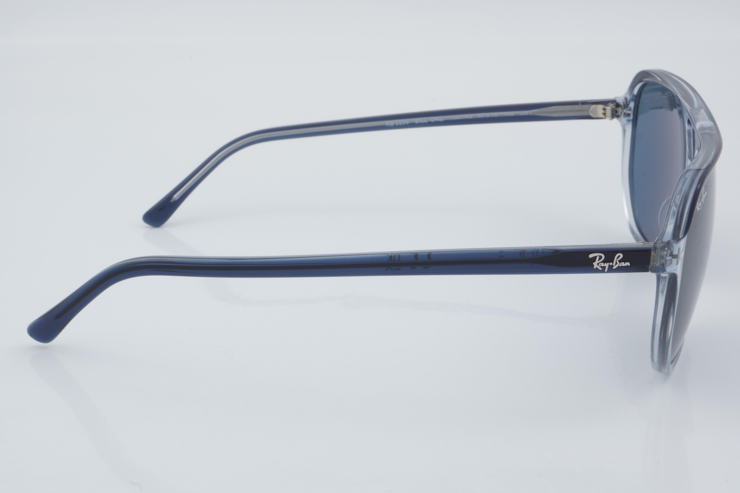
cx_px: 370
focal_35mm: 75
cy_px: 246
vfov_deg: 18.2
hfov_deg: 27.0
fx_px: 1542
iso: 100
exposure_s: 1/4
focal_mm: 50
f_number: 32
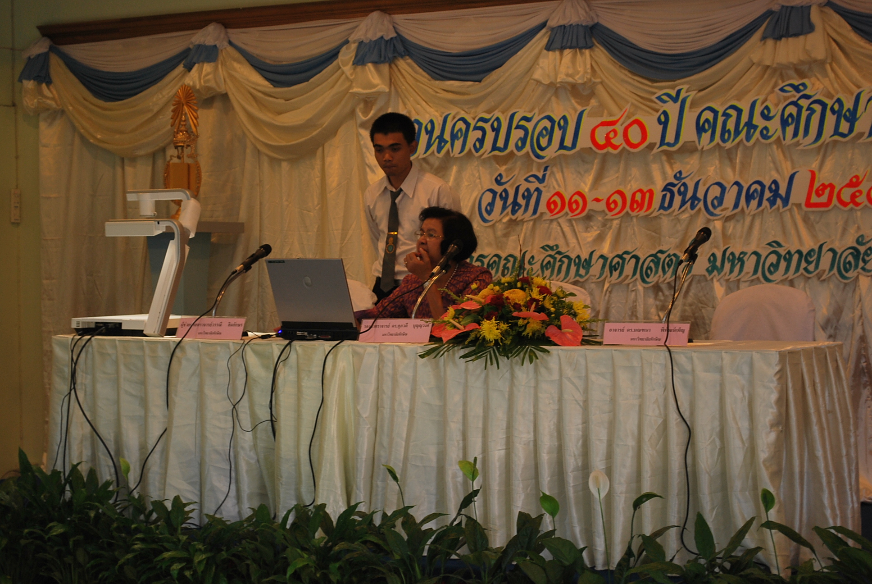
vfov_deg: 16.6
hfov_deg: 24.6
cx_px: 436
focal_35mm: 82
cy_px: 292
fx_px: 2001
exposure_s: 1/10
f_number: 5.6
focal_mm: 55
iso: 200
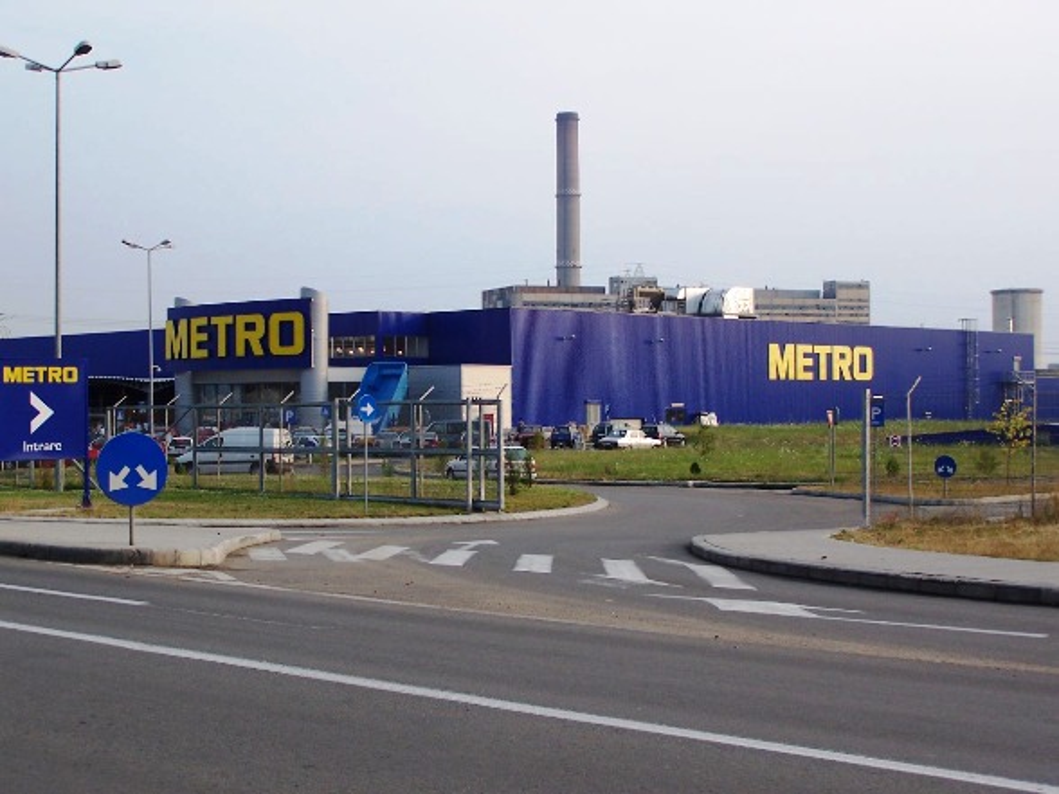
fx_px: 1805
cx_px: 530
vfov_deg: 24.8
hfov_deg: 32.7
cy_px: 397
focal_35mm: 59
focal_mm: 9.8
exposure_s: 1/350
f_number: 3.2
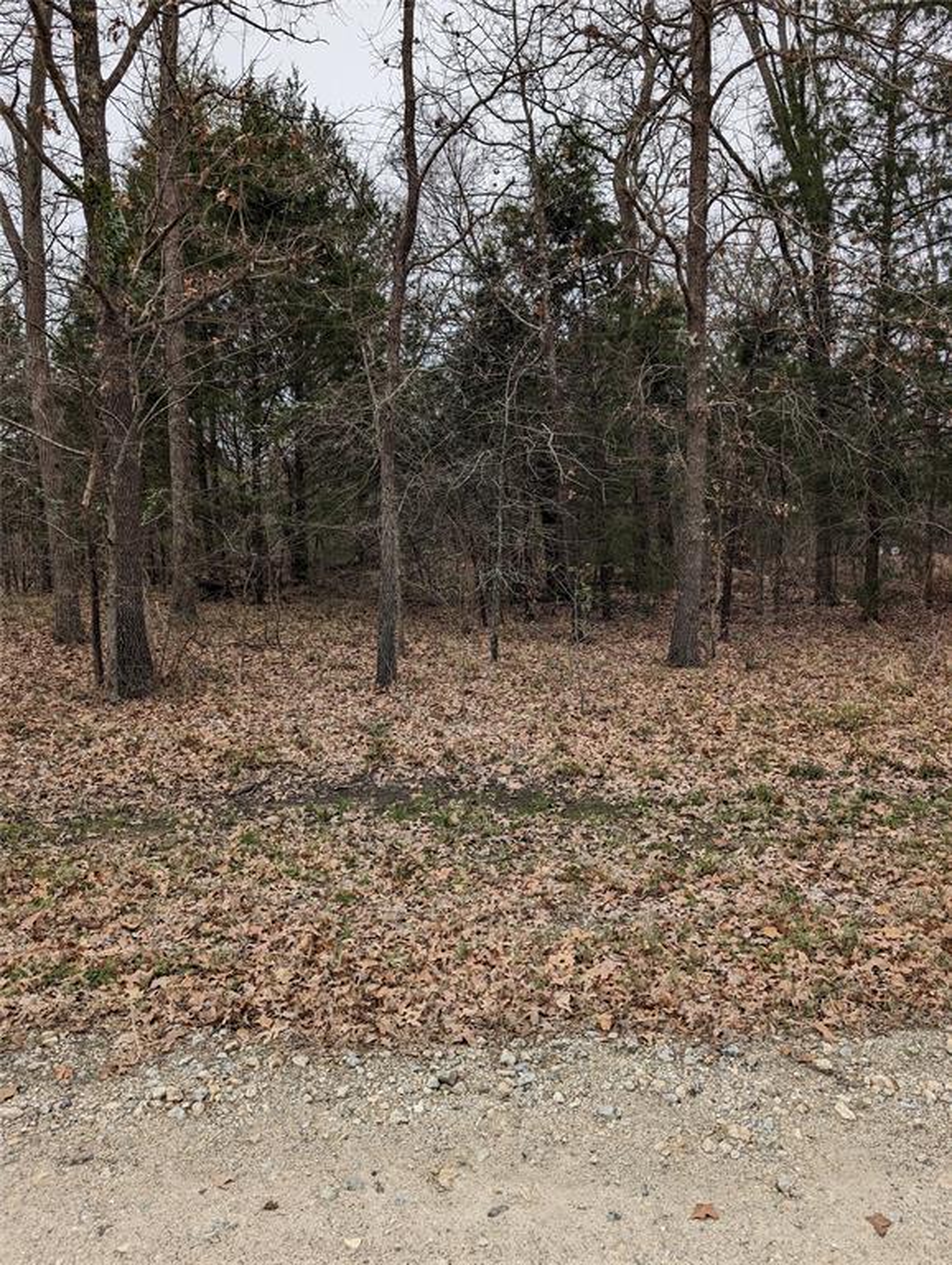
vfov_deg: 71.5
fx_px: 878
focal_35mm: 24
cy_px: 632
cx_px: 476
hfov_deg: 56.9
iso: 21
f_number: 1.68
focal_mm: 6.9
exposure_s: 1/827
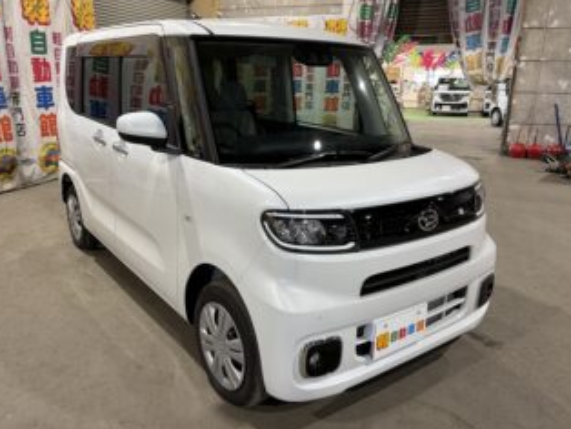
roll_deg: +0.4
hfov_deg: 61.5
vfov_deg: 48.3
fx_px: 479
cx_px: 262
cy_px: 208
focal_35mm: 29
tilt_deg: -14.0
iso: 64
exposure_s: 1/50
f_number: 1.6
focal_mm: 5.96
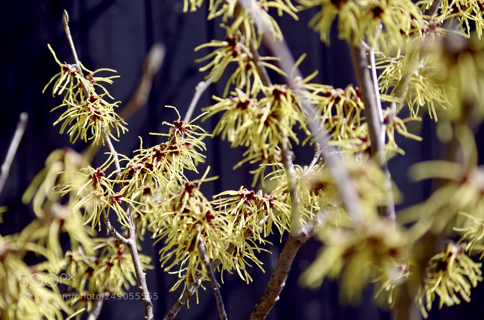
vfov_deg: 18.1
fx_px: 1006
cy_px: 160
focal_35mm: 75
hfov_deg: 27.1
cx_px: 242
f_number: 5
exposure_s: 1/500
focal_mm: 50
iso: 100
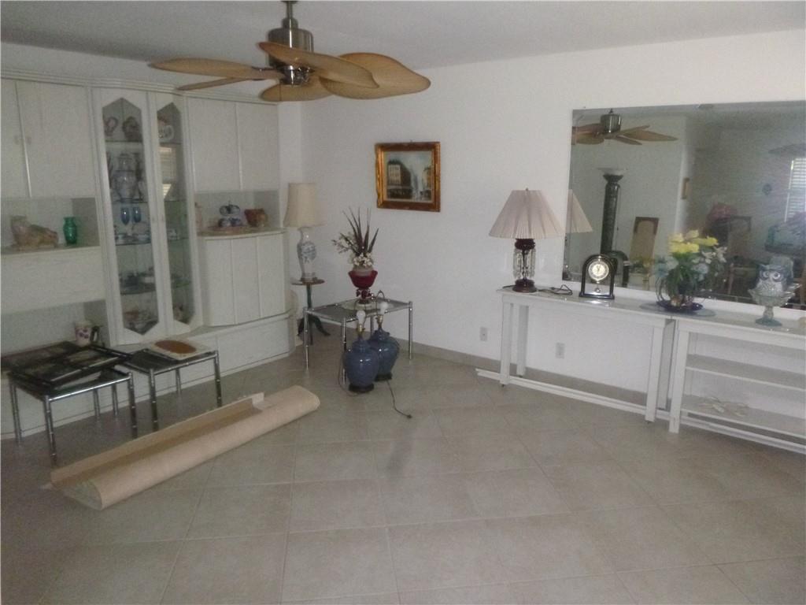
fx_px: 582
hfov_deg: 69.4
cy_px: 302
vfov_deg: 54.9
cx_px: 403
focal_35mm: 25
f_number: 3.9
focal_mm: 4.5
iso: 800
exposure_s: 1/60
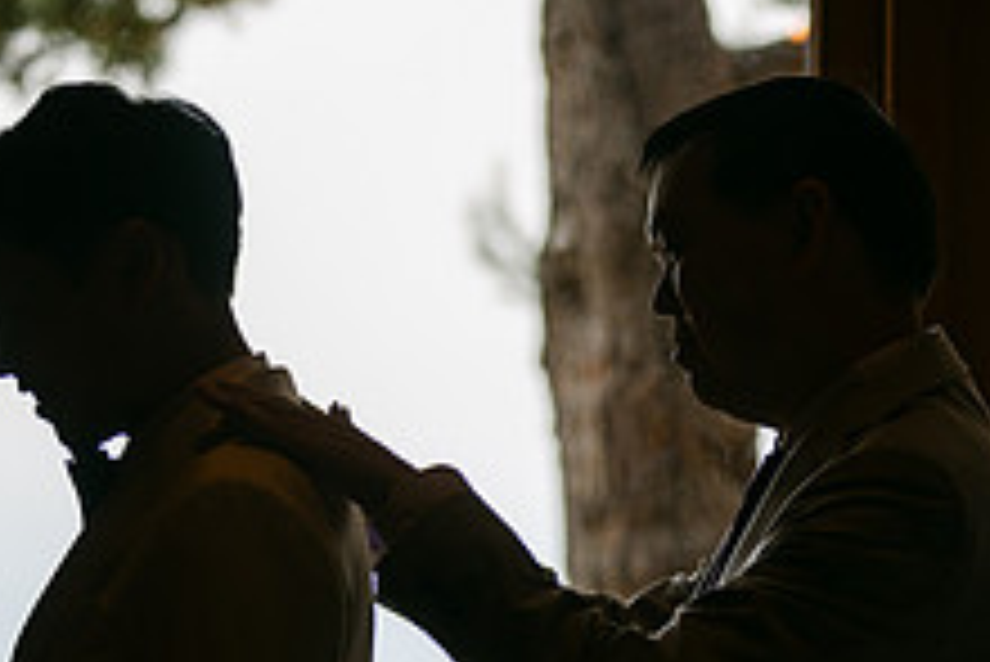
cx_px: 549
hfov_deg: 15.5
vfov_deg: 10.3
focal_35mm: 132
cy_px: 646
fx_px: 3632
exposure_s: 1/2500
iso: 64
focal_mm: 50
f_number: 1.8
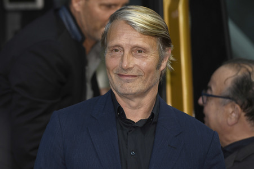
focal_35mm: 200
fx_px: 1410
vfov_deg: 6.9
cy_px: 84
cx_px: 127
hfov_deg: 10.3
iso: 640
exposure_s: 1/400
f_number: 4
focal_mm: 200
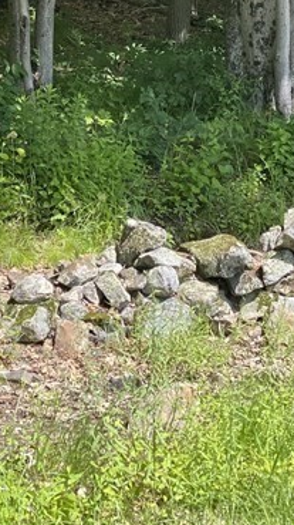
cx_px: 84
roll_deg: +1.0
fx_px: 1639
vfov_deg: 17.9
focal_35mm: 118
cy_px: 43
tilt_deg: +0.2
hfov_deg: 10.2
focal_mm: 6
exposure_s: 1/378
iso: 20
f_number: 2
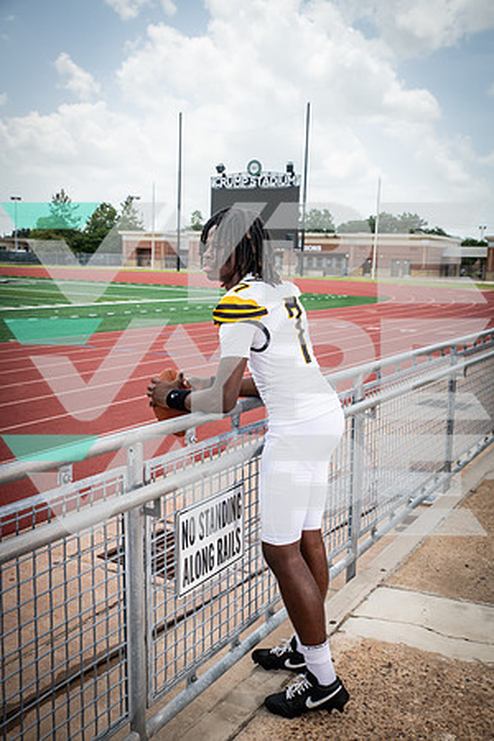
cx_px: 247
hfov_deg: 35.1
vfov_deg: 50.7
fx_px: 782
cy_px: 370
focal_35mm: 38
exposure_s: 1/400
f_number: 7.1
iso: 160
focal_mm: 38
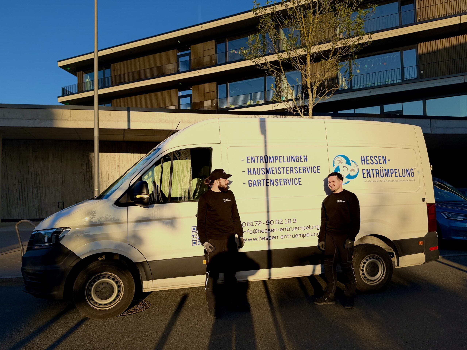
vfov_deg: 56.8
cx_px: 234
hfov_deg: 71.6
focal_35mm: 24
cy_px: 175
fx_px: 324
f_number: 1.78
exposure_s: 1/4167
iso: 80
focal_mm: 6.76
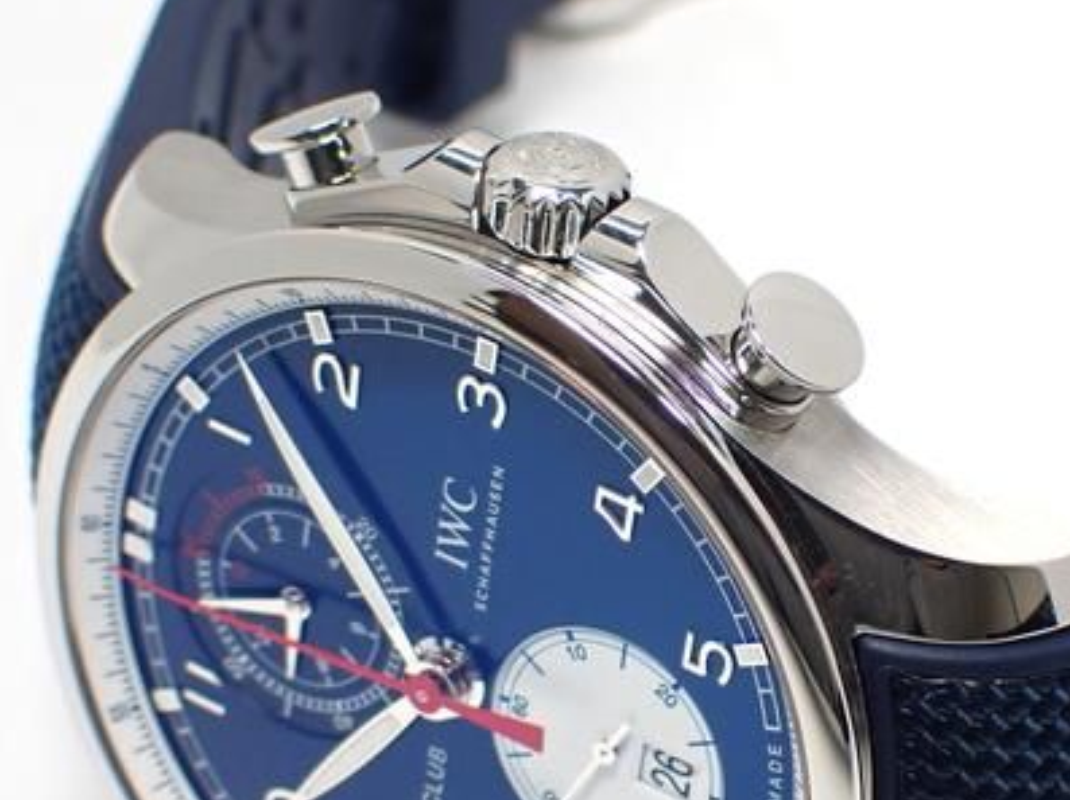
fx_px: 4385
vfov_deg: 10.4
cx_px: 749
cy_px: 514
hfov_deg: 13.9
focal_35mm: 142
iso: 250
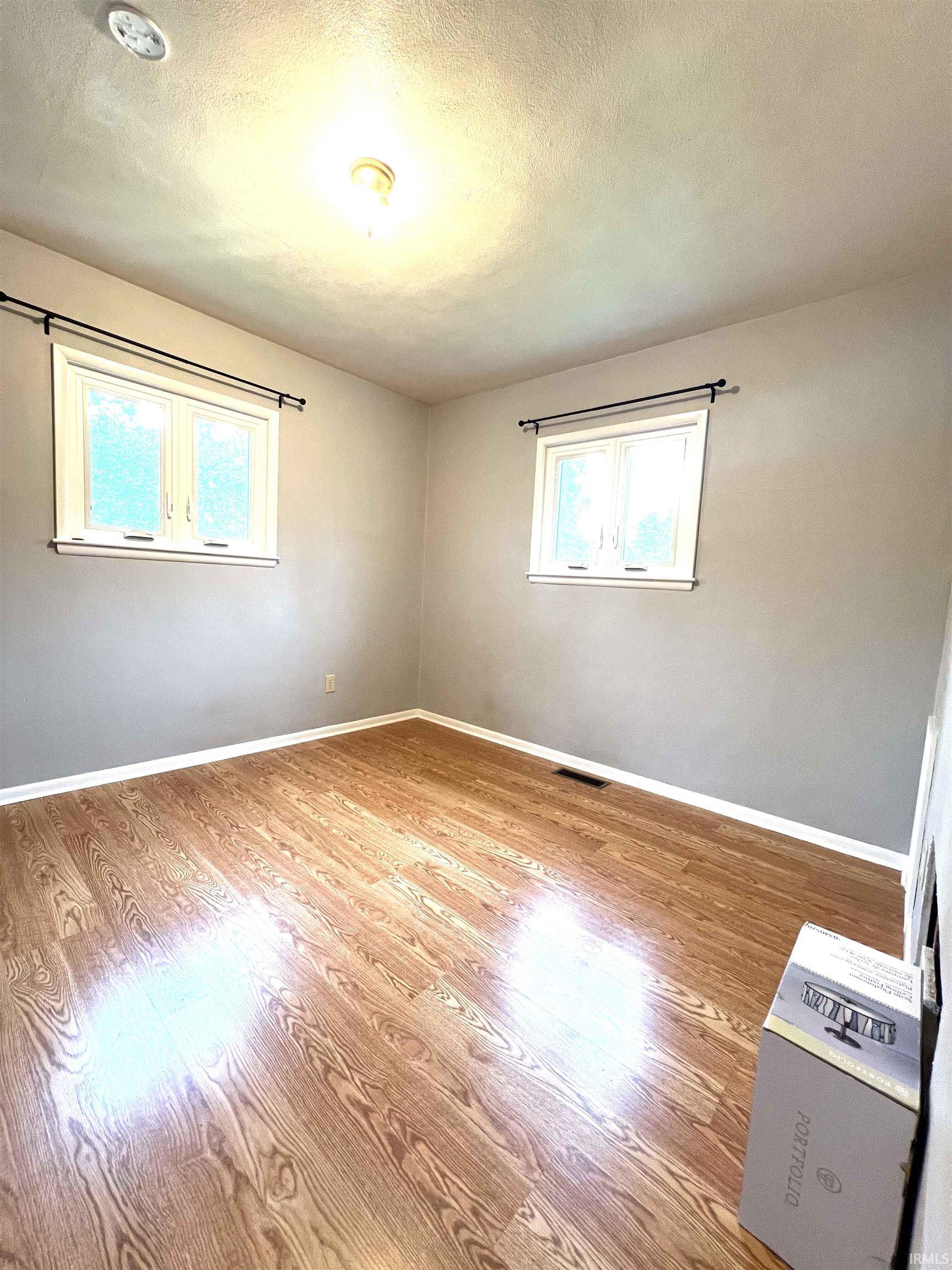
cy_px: 635
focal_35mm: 13
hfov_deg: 89.9
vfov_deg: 106.2
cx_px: 476
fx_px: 477
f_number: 1.8
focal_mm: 1.57
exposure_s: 1/60
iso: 200
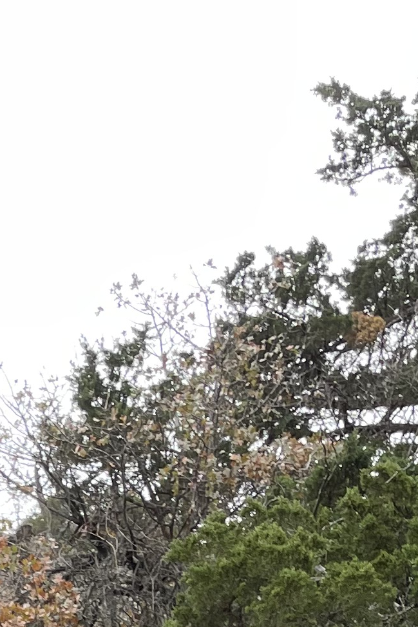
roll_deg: +3.5
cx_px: -100
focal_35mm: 112
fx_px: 1950
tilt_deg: +13.2
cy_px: 1286
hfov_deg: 11.9
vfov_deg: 14.7
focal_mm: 4.2
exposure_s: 1/454
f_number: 1.6
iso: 32
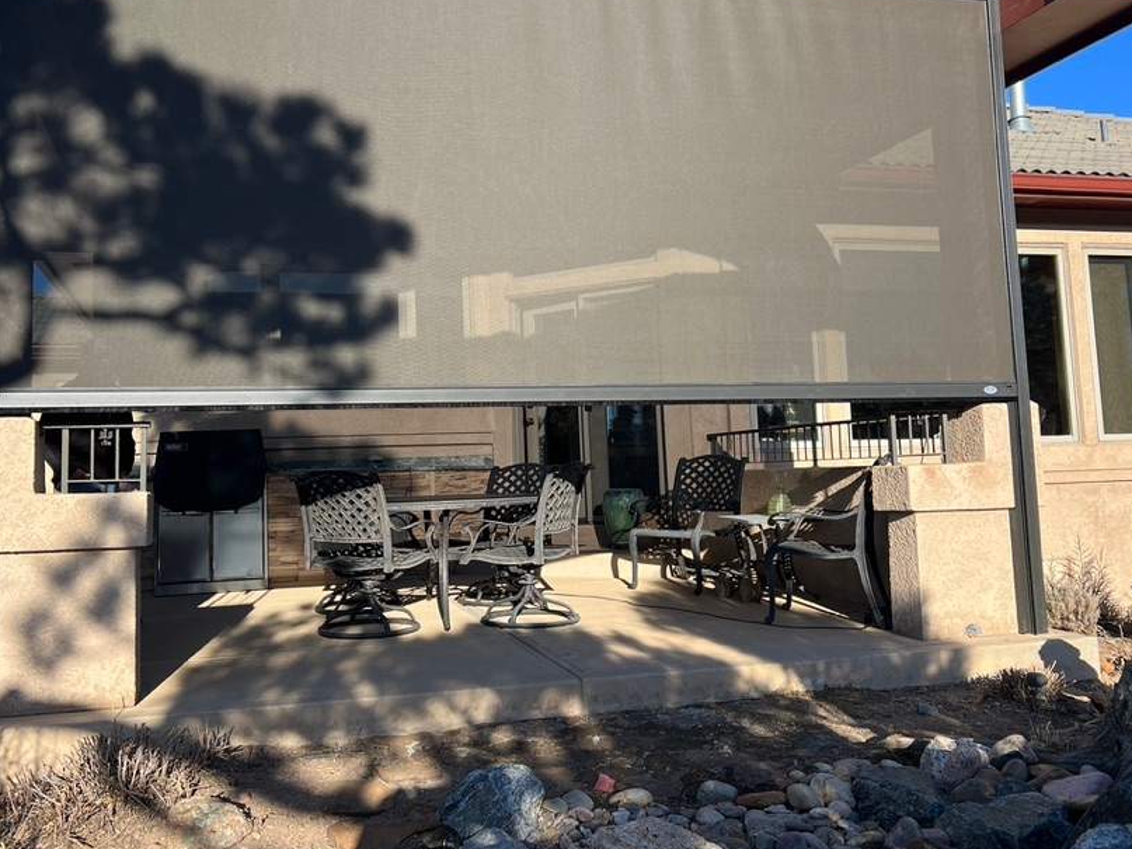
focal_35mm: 33
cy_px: 365
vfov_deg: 42.8
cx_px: 491
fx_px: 1079
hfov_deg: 55.2
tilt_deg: +6.3
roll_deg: +1.7
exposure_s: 1/2008
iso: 50
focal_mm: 5.7
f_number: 1.5
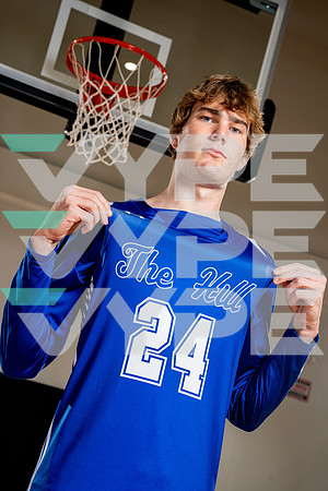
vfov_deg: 29.2
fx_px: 943
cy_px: 246
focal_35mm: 69
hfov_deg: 19.7
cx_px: 164
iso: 250
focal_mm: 69
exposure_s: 1/250
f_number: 8
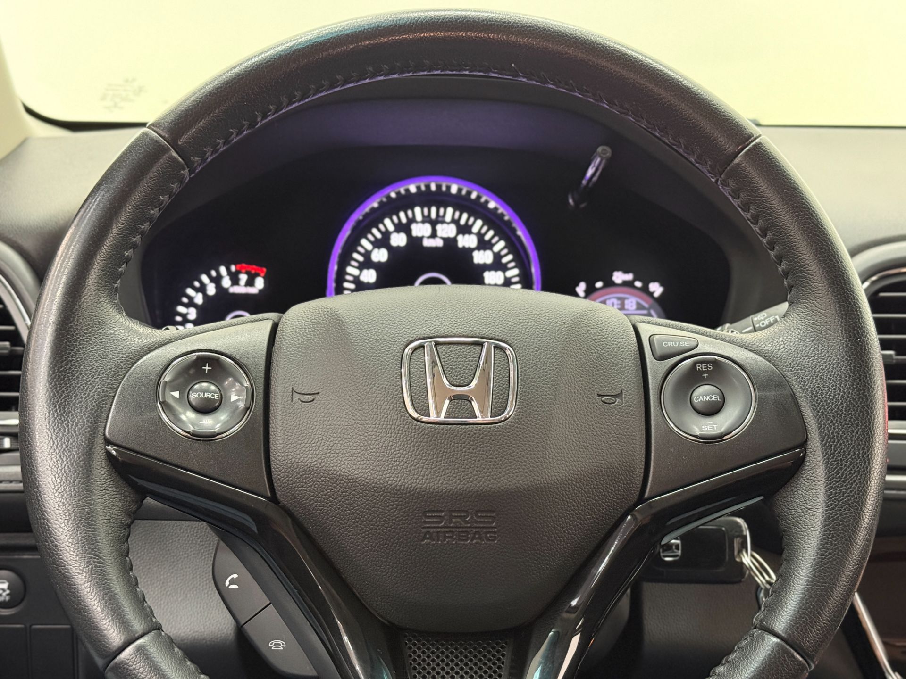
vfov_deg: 30.3
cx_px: 453
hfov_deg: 39.7
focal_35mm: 48
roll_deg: -1.3
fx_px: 1256
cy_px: 340
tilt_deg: -12.2
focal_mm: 6.76
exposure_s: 1/30
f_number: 1.78
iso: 500
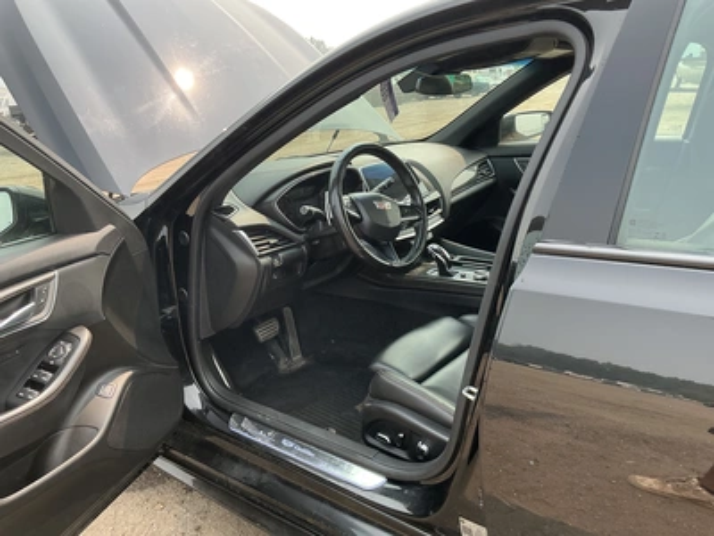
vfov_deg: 49.7
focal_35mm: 28
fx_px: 578
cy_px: 268
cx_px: 357
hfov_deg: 63.4
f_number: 1.8
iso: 25
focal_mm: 3
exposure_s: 1/276
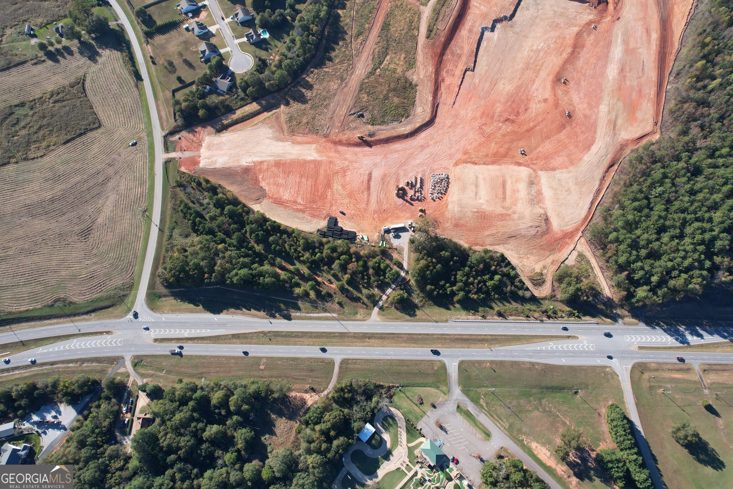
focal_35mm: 22
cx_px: 366
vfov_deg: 57.2
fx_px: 448
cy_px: 244
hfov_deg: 78.6
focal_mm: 8.38
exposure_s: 1/200
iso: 130
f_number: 2.8
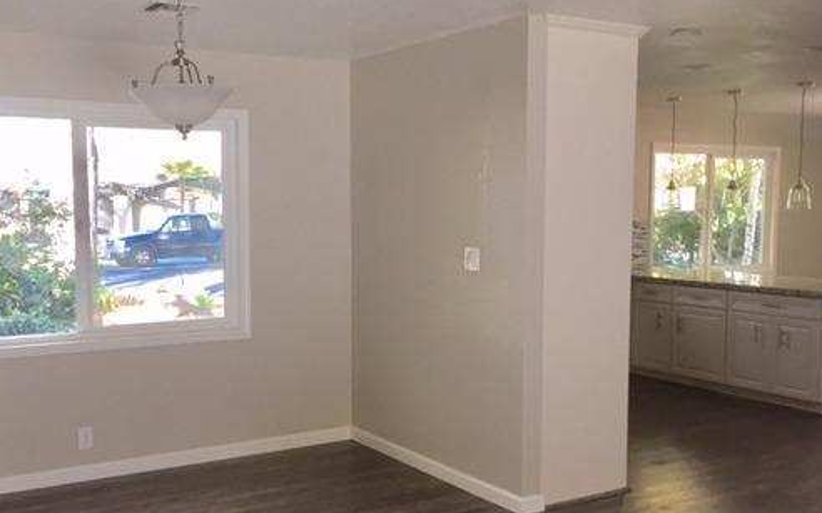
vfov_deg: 31.9
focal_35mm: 40
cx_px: 361
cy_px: 289
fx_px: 896
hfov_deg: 49.2
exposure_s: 1/30
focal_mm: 4.15
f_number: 2.2
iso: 40
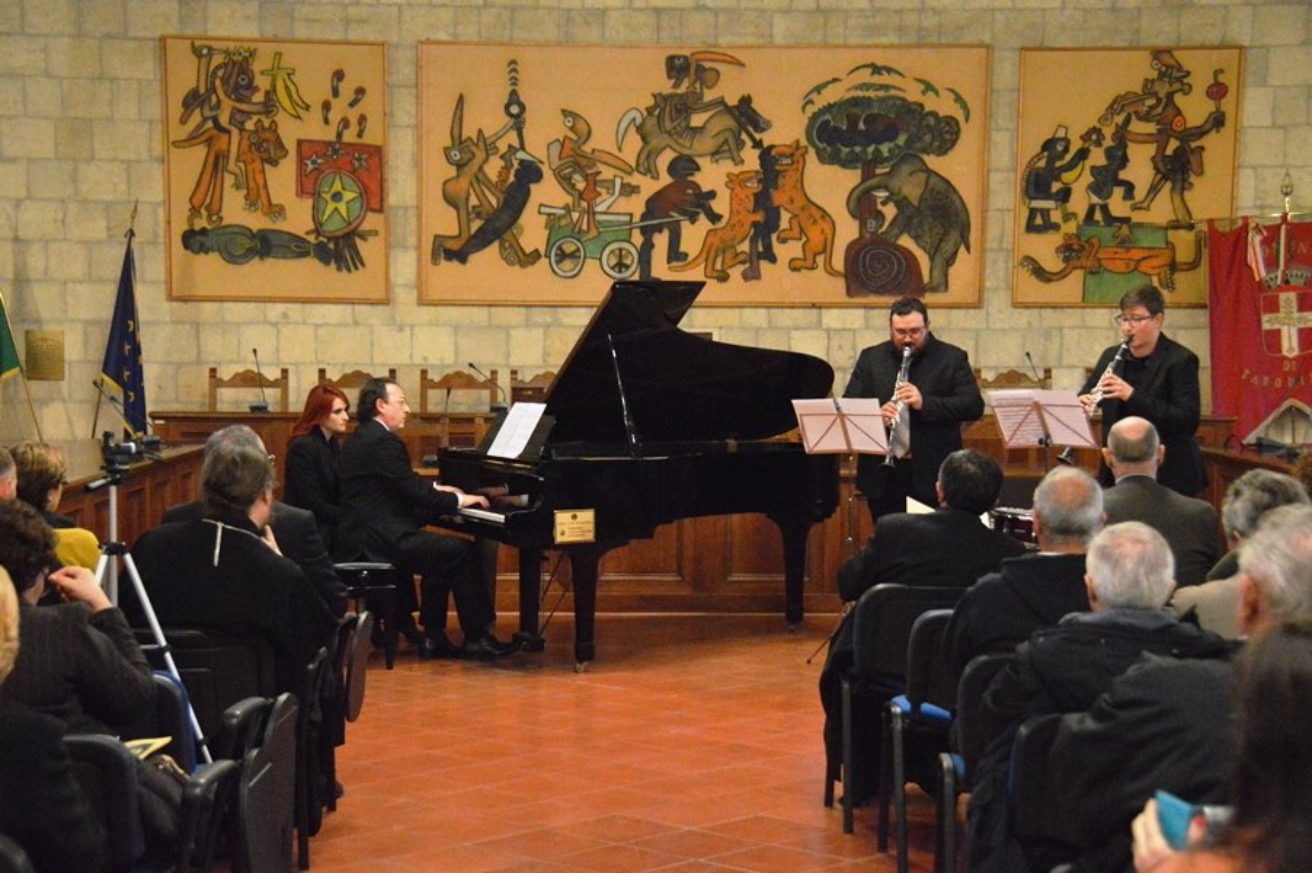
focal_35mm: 66
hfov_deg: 30.5
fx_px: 2404
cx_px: 656
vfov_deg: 20.6
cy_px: 436
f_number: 4.5
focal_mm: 44
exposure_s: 1/100
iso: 6400
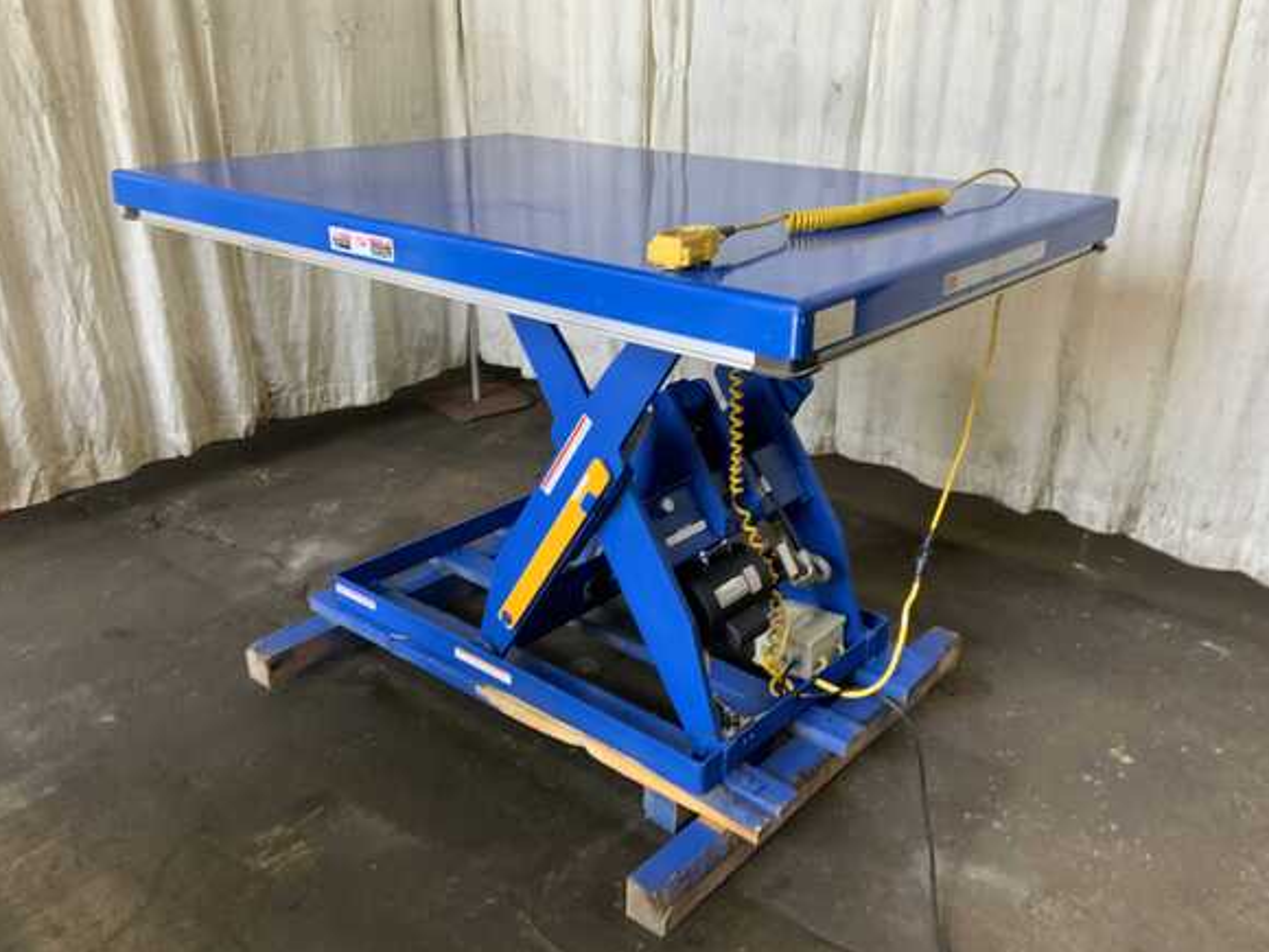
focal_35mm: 30
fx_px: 1100
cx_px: 648
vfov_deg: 46.8
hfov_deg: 60.0
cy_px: 488
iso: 40
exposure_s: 1/60
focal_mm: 3
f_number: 1.8
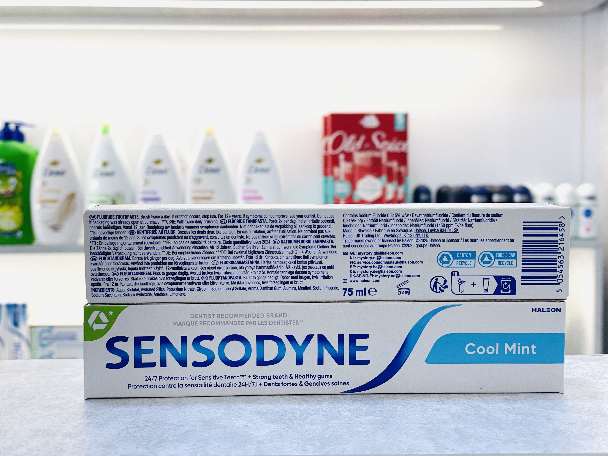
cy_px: 228
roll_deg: +0.5
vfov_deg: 28.0
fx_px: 913
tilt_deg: -1.7
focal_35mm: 52
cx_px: 304
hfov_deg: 36.8
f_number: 2
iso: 40
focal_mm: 6
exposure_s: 1/150
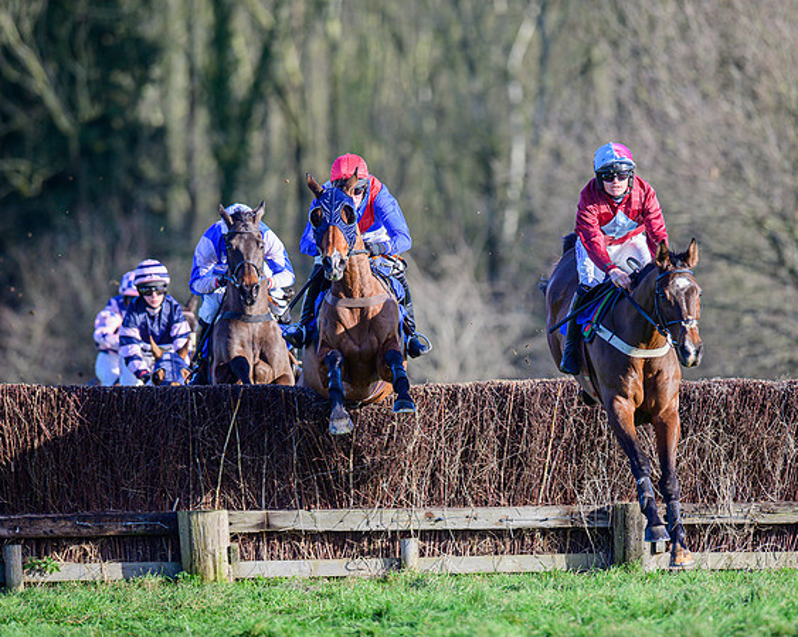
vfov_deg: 3.4
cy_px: 318
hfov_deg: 4.3
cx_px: 406
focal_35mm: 451
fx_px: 10648
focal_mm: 400
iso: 400
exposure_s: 1/2000
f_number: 5
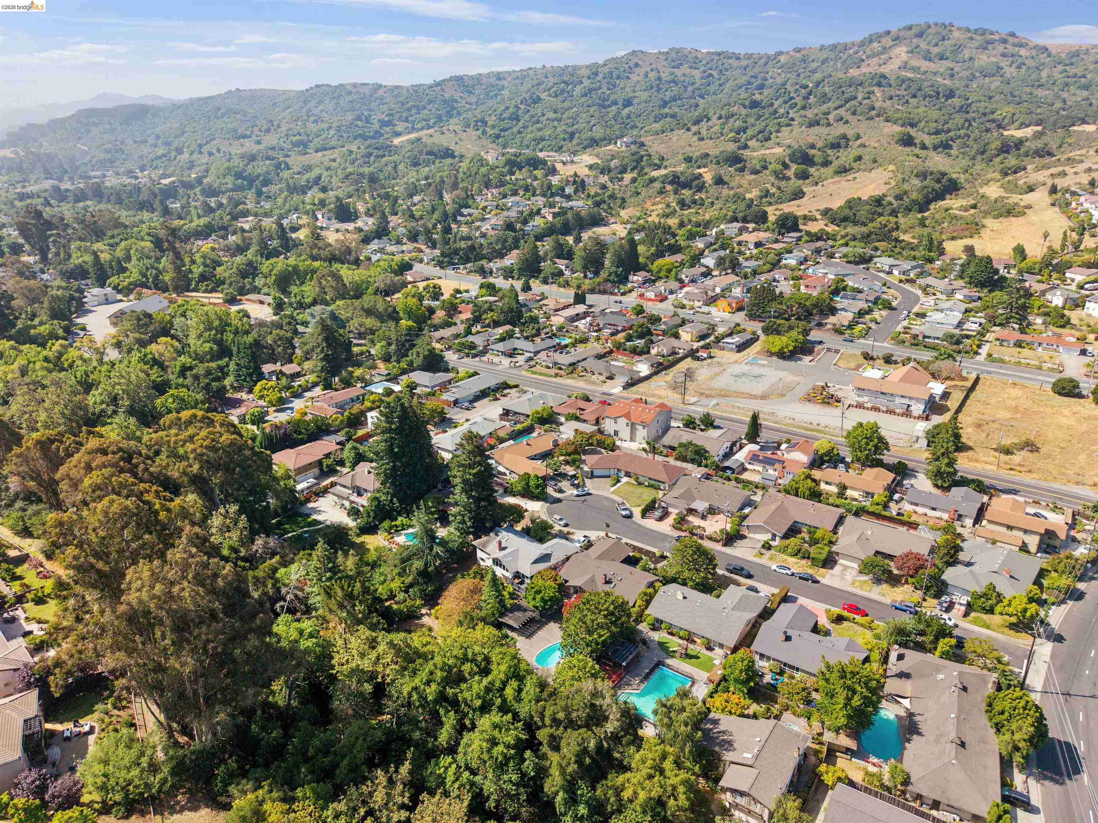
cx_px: 549
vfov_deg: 56.8
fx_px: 761
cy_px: 412
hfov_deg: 71.6
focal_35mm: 24
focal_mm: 8.7
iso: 190
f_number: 1.8
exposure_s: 1/350
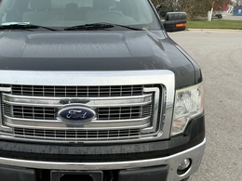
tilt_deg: -18.0
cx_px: 59
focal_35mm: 43
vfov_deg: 33.5
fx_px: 301
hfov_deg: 42.4
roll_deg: -0.2
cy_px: 106
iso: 20
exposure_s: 1/122
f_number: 1.8
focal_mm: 3
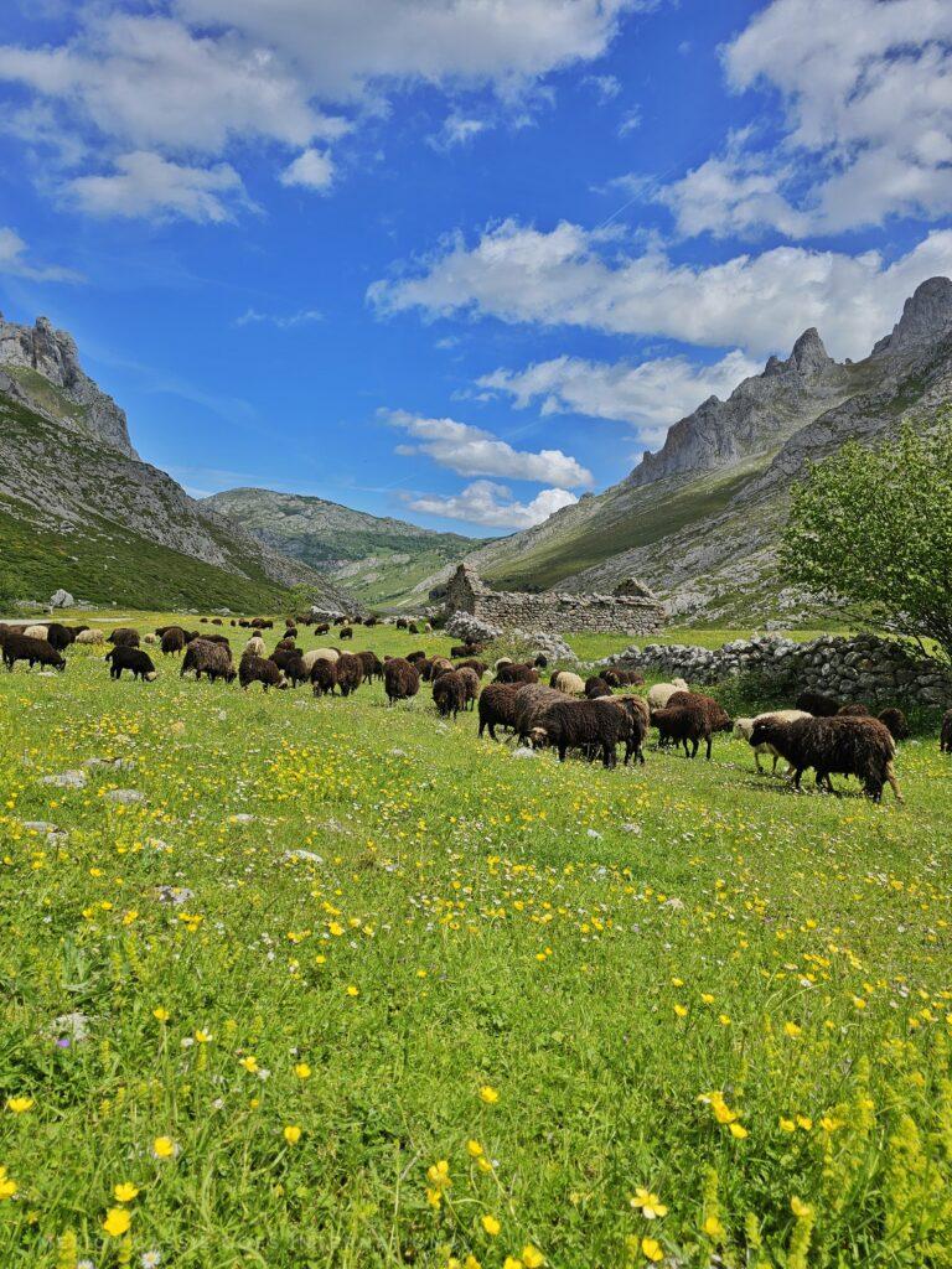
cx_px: 476
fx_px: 843
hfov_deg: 58.9
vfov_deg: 73.9
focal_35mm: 23
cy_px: 634
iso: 10
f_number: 1.7
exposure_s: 1/1151
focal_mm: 6.3
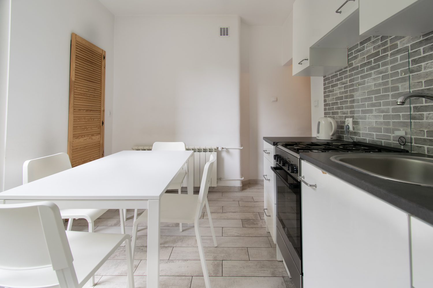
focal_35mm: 15
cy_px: 144
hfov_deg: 100.4
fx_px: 180
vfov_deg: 77.3
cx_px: 216
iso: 100
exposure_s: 1/13
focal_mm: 10
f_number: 6.3
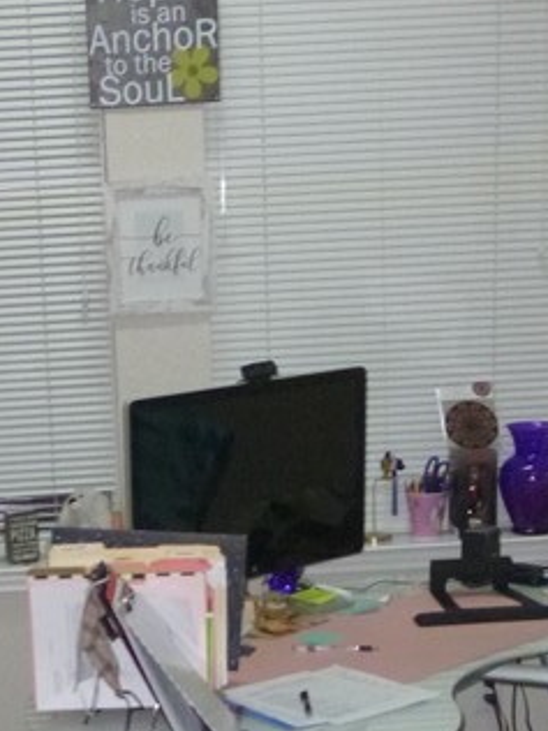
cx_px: 32
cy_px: 756
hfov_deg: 17.9
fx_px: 1710
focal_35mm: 81
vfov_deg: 23.0
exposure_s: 1/60
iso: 250
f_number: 3.1
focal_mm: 4.5
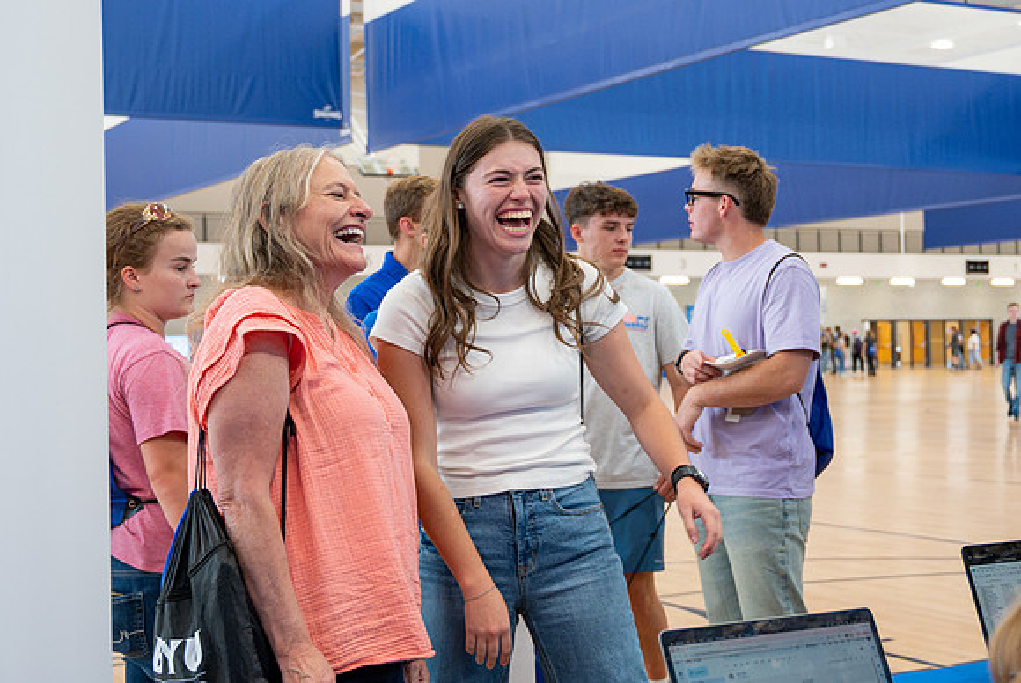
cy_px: 305
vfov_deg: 23.3
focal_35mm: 58
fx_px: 1654
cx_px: 632
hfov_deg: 34.1
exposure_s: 1/250
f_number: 4
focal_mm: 36
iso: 2000
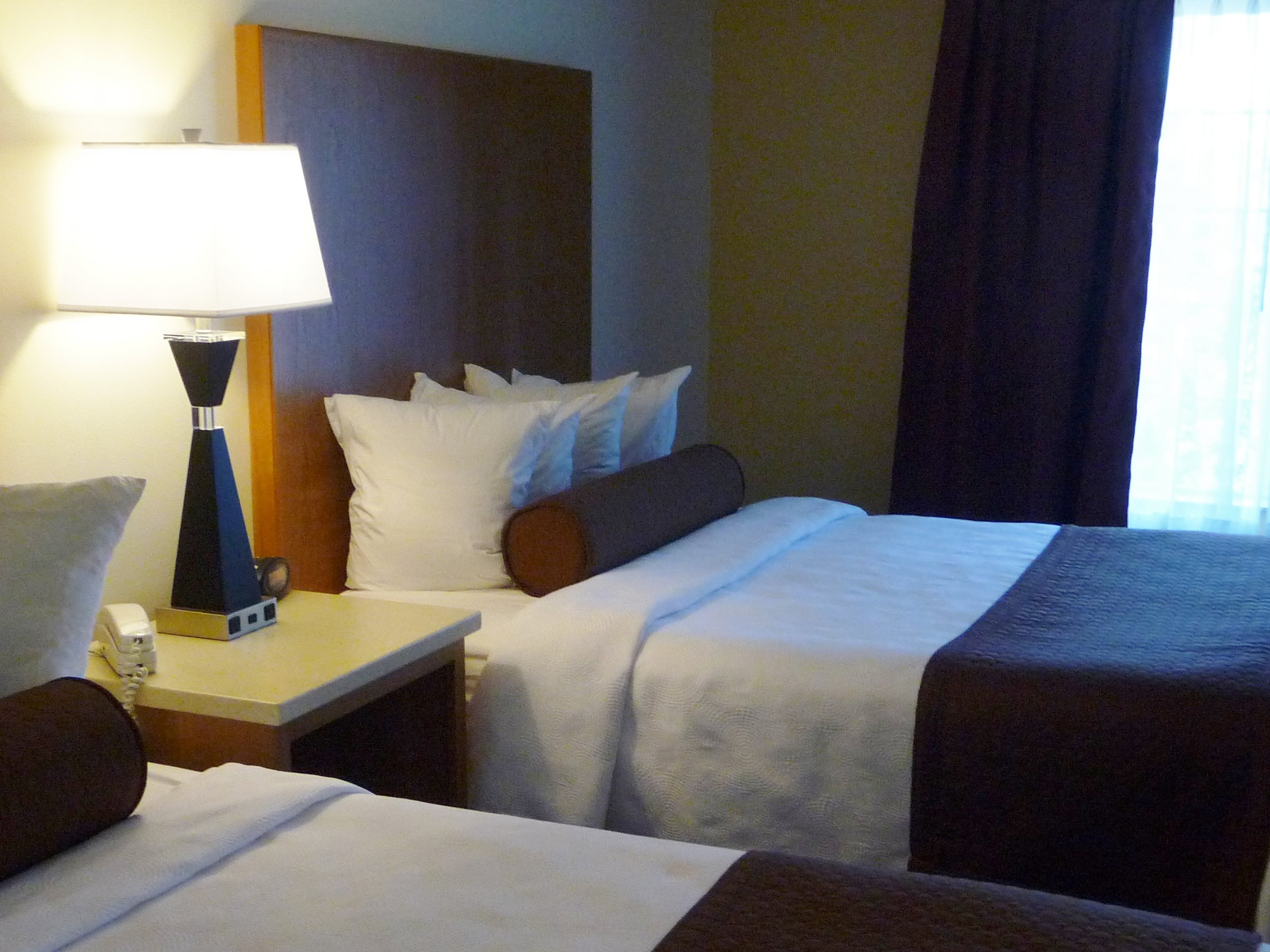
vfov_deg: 30.2
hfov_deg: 39.6
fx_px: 1761
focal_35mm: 48
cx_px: 605
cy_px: 539
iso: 320
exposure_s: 1/30
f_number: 3.7
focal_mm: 6
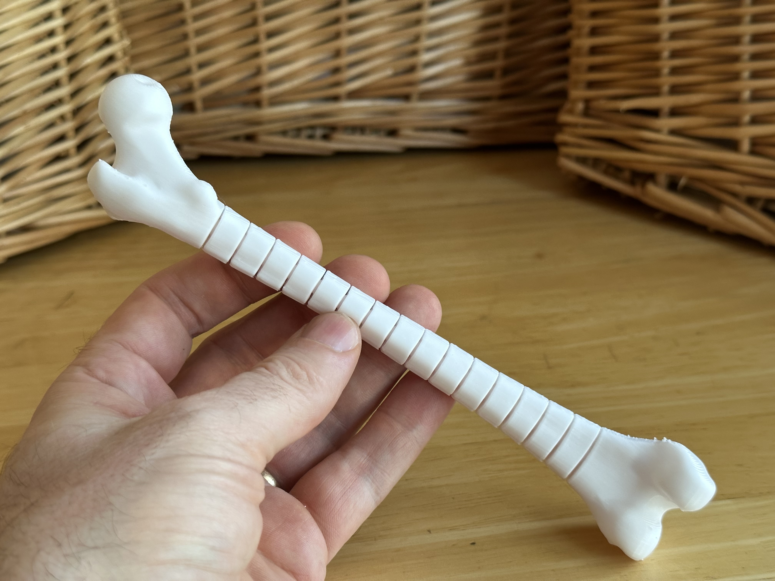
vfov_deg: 30.3
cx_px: 388
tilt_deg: -24.3
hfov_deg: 39.7
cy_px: 290
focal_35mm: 48
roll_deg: +2.8
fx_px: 1075
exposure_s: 1/60
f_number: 1.78
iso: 200
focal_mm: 6.86
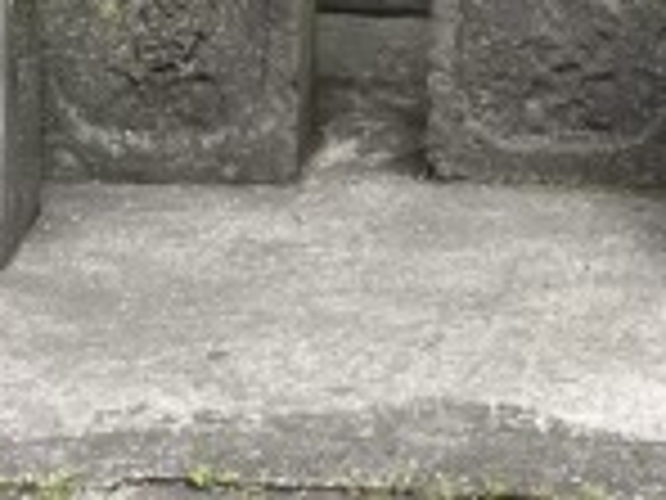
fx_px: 2366
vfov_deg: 10.6
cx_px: 369
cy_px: -624
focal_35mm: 123
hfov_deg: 16.0
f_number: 1.6
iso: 50
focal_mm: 5.96
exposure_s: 1/349
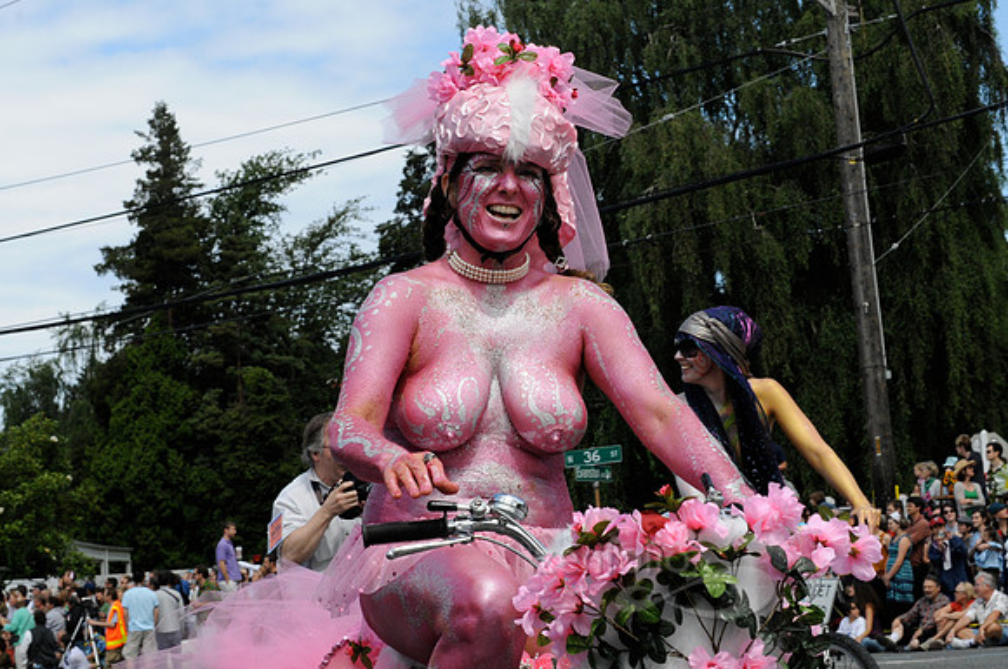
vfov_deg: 18.1
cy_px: 334
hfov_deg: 27.0
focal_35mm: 75
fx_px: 2097
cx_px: 504
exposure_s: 1/500
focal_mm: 50
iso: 400
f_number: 10
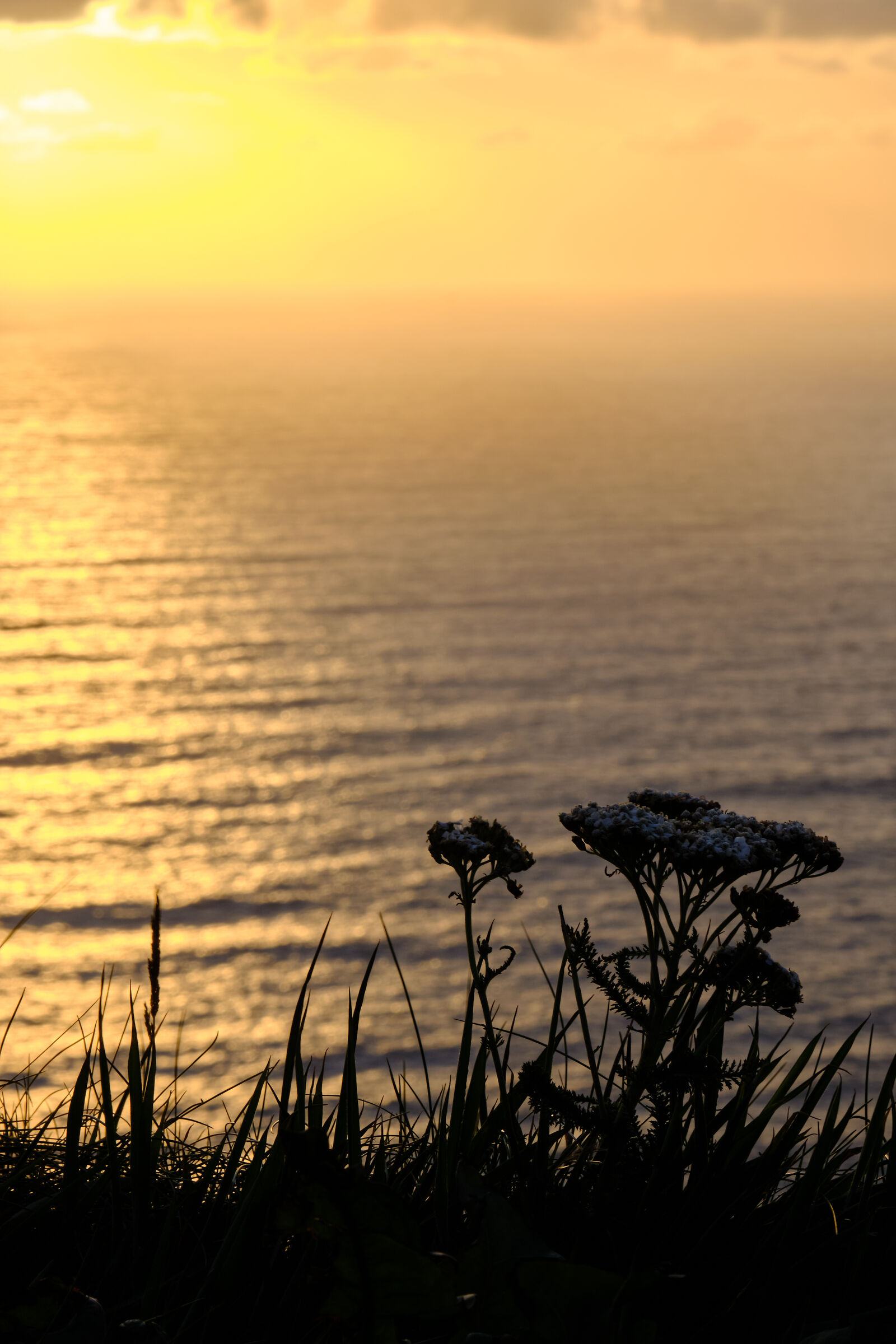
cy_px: 672
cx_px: 448
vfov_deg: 17.5
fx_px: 4368
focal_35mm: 117
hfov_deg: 11.7
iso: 400
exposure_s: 1/110
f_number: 18
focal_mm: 77.9
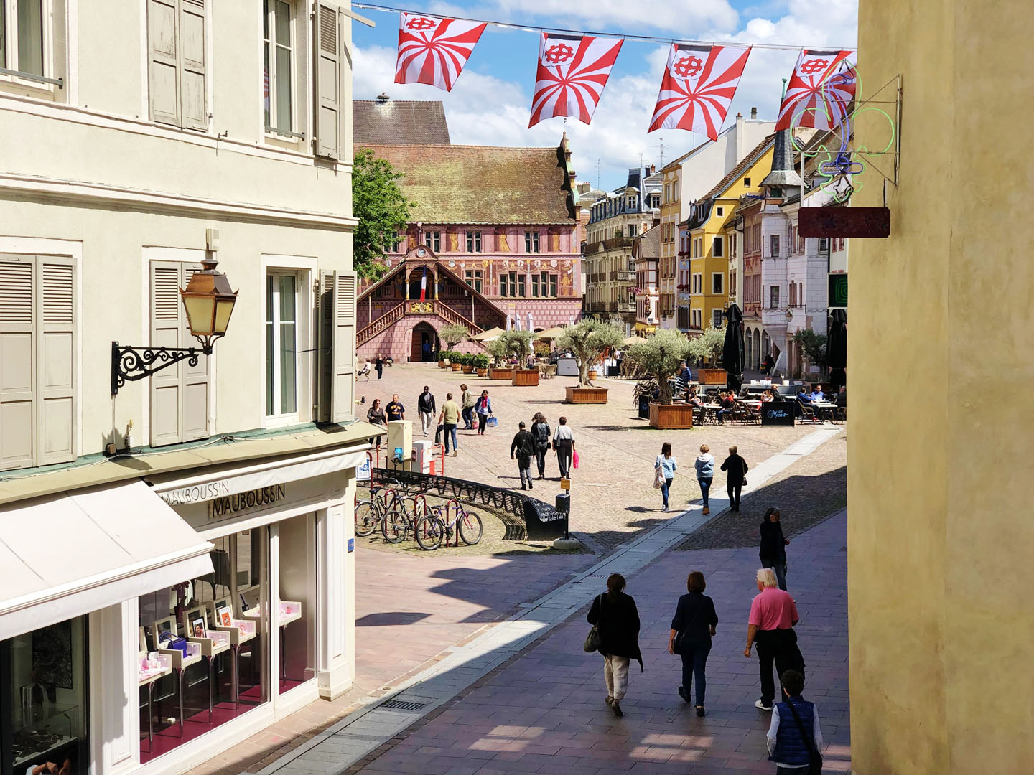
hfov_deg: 36.8
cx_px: 517
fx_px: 1553
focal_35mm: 52
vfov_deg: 28.0
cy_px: 388
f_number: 2.4
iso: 16
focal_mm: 6
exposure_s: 1/1453
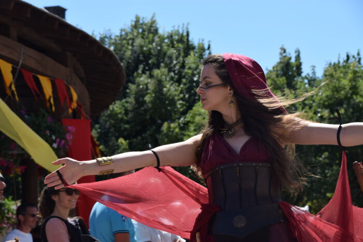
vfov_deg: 10.8
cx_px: 182
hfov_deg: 16.1
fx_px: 1286
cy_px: 121
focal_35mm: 128
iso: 200
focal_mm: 85
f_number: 9
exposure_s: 1/320
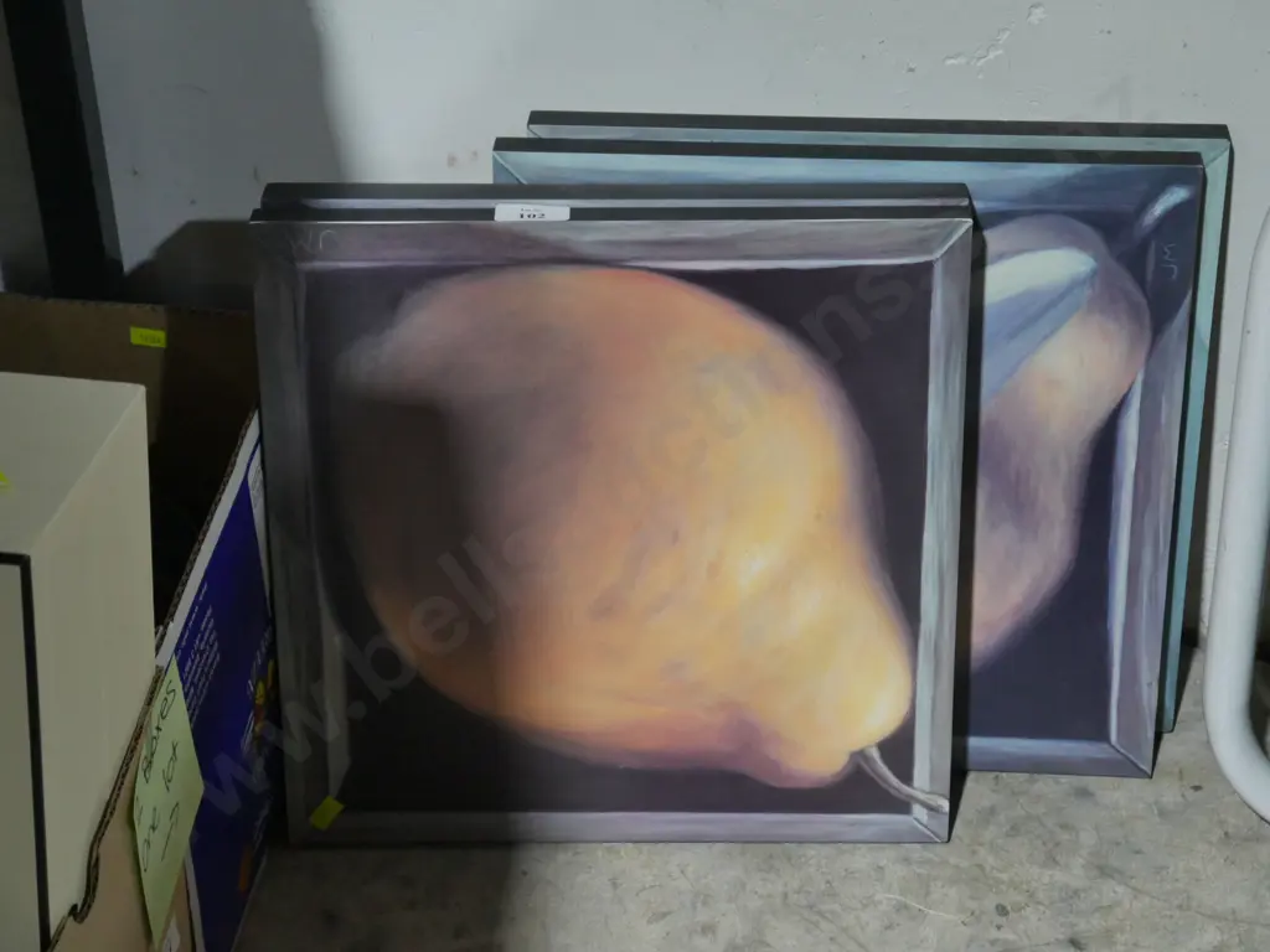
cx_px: 635
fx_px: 2935
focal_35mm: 80
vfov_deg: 18.4
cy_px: 476
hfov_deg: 24.4
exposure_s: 1/100
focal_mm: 40
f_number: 5.6
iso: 2000
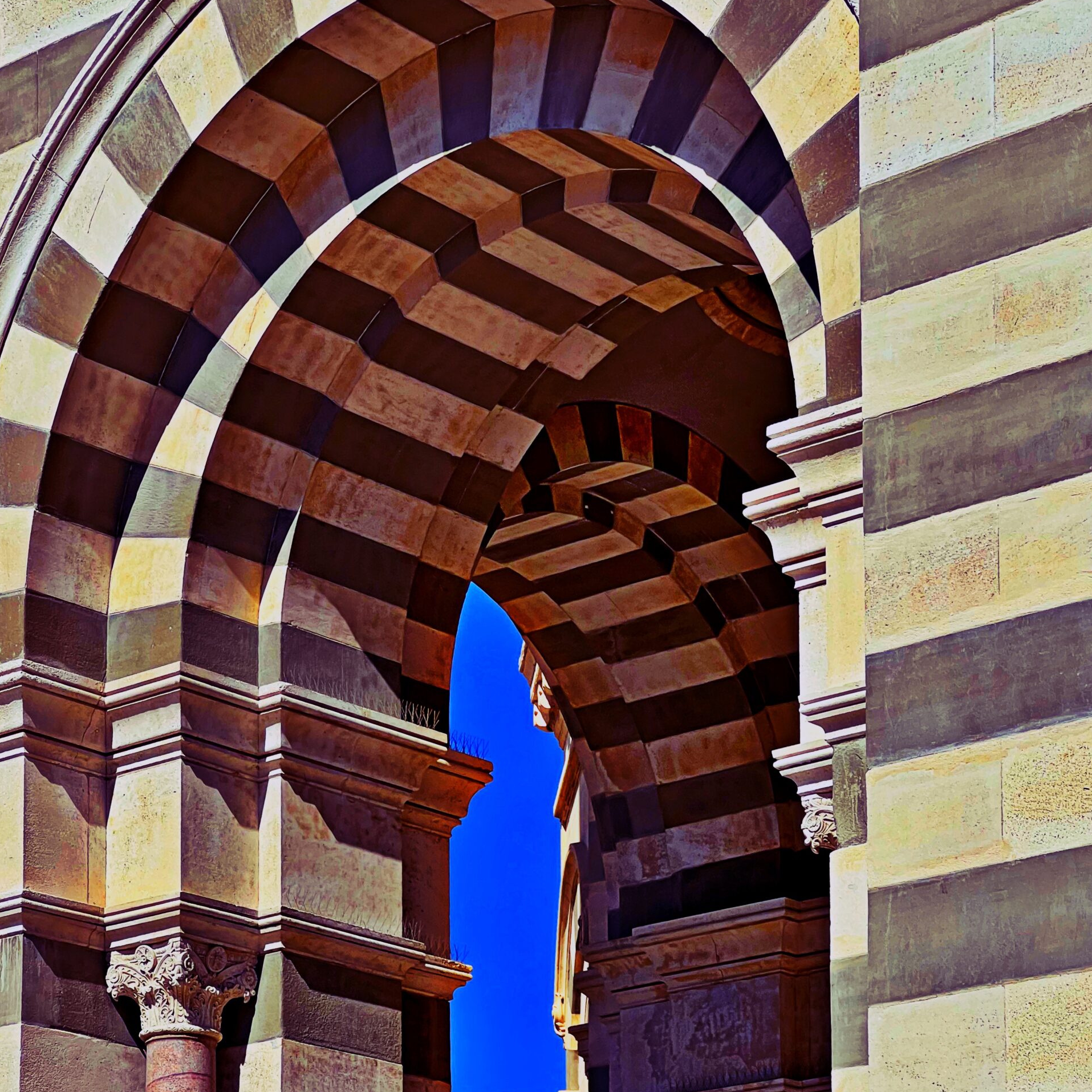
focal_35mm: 91
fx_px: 3248
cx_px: 546
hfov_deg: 19.1
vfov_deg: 19.1
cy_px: 668
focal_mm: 9
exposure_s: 1/1783
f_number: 2.8
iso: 32
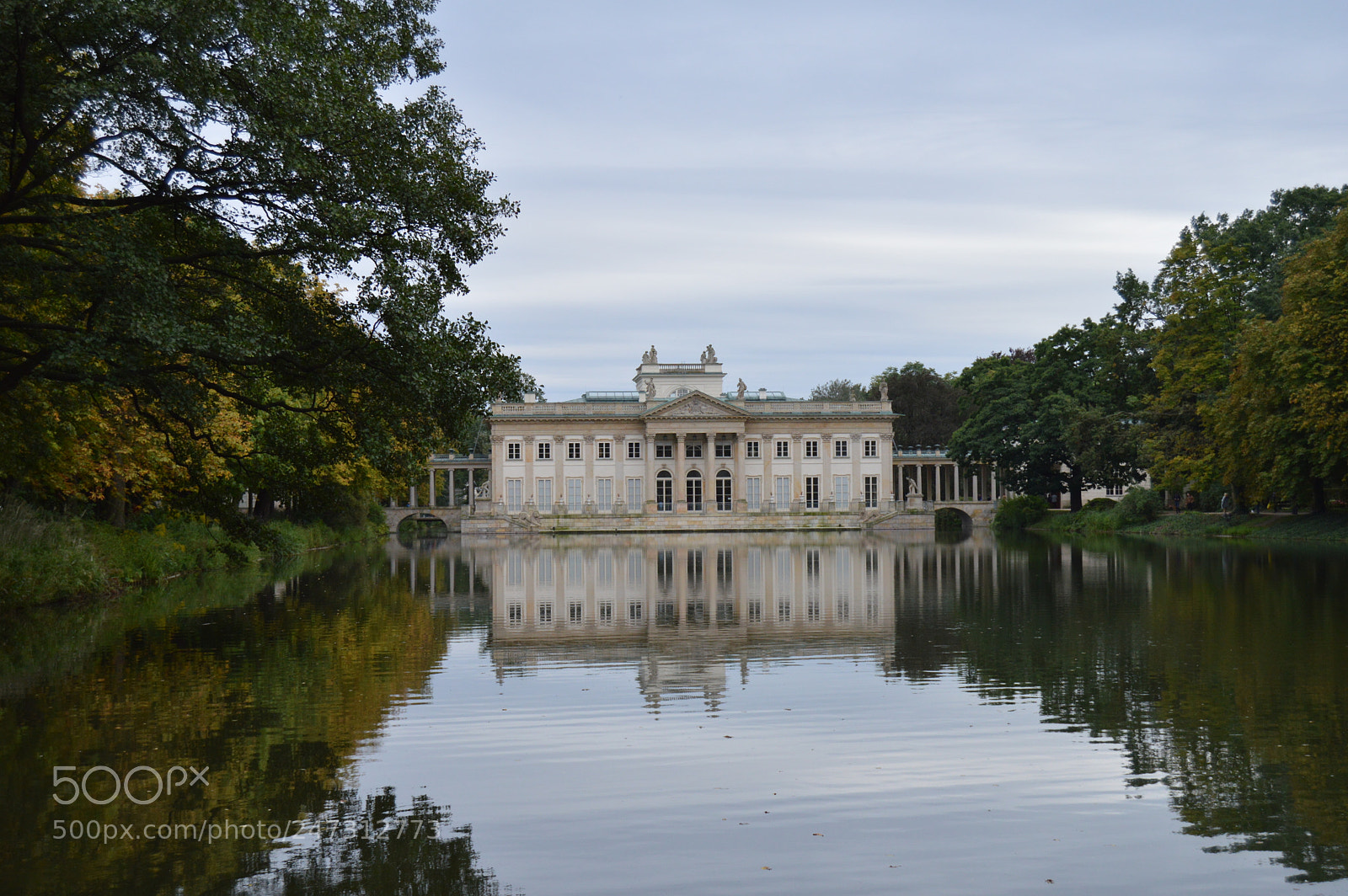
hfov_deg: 38.9
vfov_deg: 26.4
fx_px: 1908
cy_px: 448
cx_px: 674
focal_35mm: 51
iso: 400
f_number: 5.6
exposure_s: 1/400
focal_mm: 34
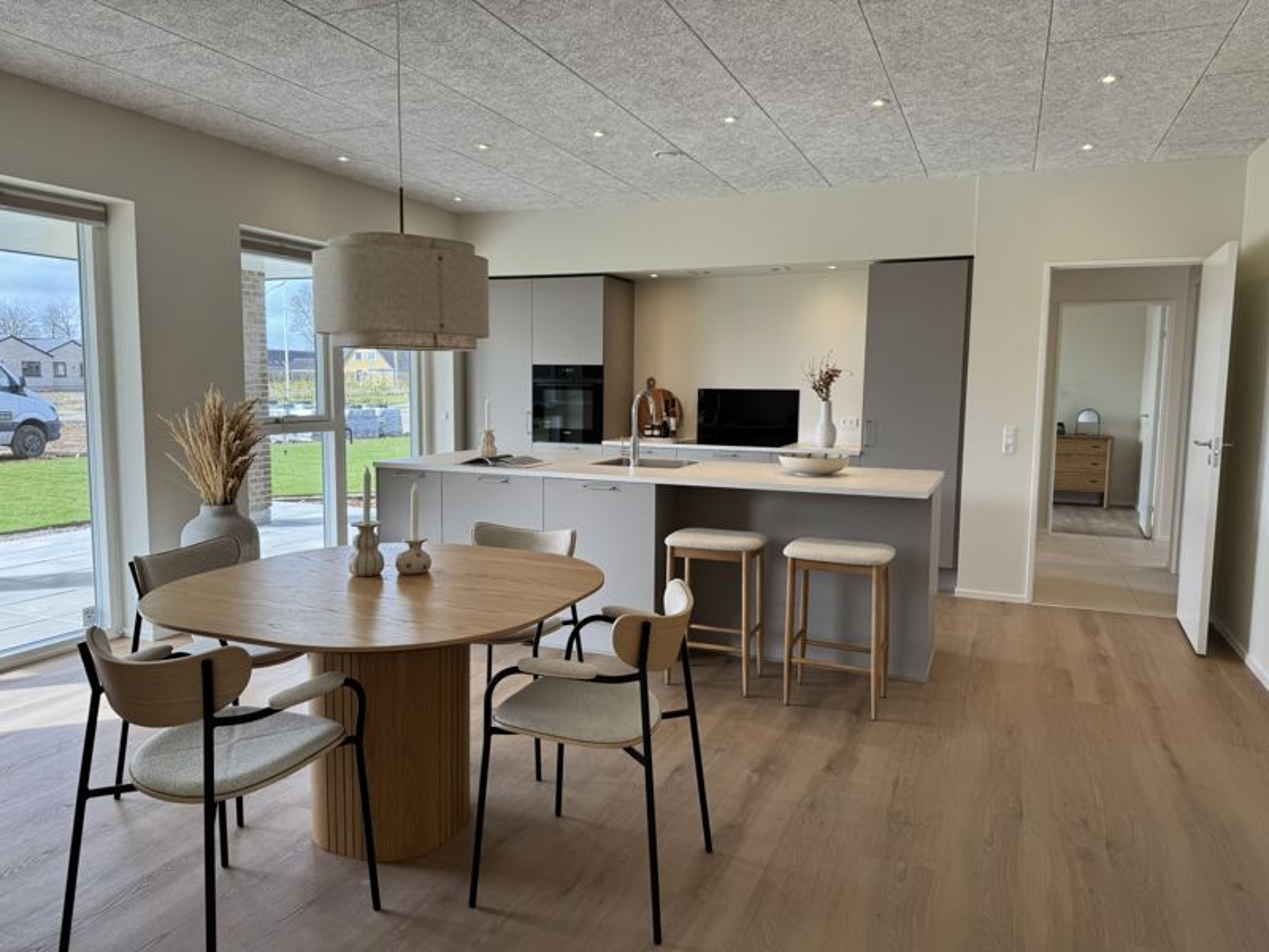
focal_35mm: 24
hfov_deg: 71.6
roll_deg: +0.0
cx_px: 634
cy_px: 476
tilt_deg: -5.4
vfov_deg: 56.8
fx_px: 880
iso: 64
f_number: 1.78
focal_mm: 6.76
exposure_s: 1/191
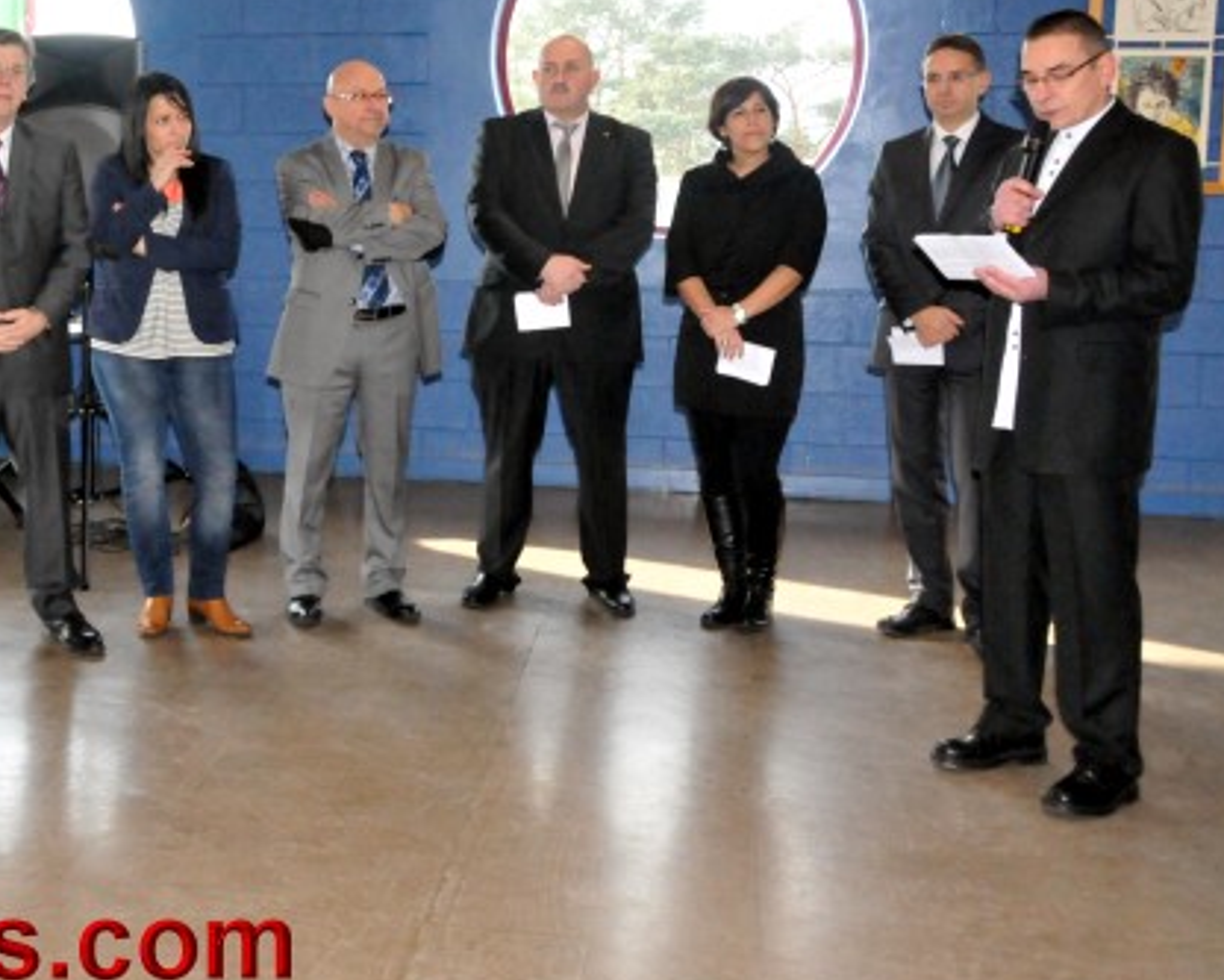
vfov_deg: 29.0
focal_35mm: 52
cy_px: 340
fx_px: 1884
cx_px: 244
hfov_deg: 34.9
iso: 3200
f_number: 10
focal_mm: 22
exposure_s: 1/250
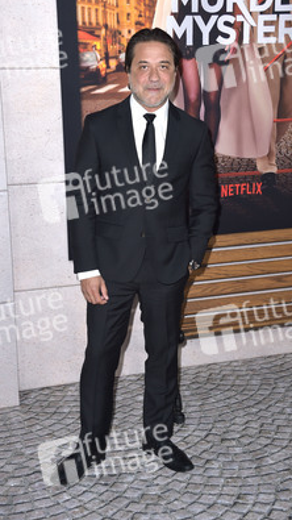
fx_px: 702
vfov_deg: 40.6
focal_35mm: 51
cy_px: 258
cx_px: 144
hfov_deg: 23.5
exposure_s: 1/250
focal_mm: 48
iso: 320
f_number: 6.3
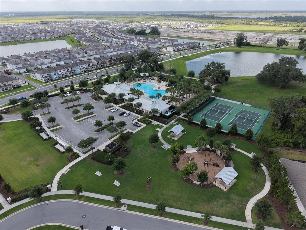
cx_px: 153
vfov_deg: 56.8
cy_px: 115
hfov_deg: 71.6
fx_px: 212
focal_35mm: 24
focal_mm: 8.67
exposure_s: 1/3200
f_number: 1.8
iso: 310
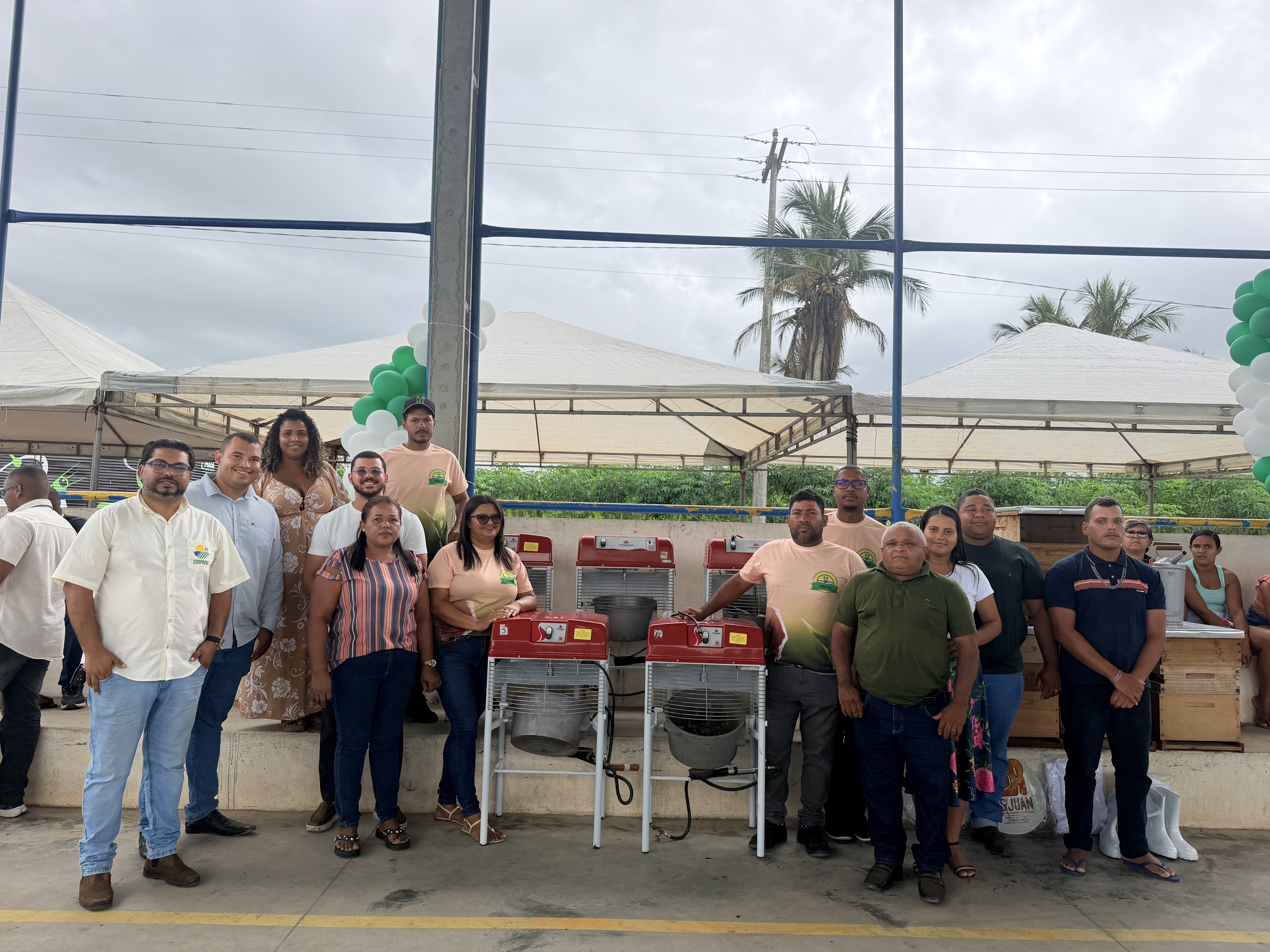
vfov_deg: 56.8
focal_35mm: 24
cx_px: 635
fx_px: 881
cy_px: 476
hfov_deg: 71.6
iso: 100
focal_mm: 6.76
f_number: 1.78
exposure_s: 1/2299
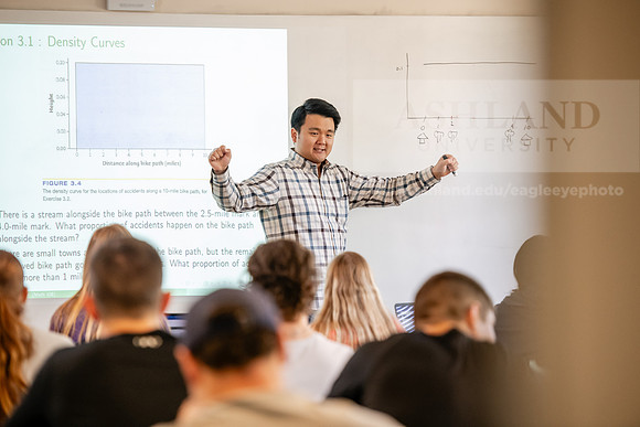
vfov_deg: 8.9
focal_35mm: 155
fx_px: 2756
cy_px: 214
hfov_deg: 13.2
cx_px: 320
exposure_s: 1/200
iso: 1600
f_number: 3.5
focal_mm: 155
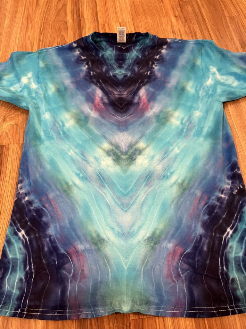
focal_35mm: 26
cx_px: 123
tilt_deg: -64.4
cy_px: 164
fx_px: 246
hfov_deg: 53.1
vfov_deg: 67.3
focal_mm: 5.7
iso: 320
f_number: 1.5
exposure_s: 1/60
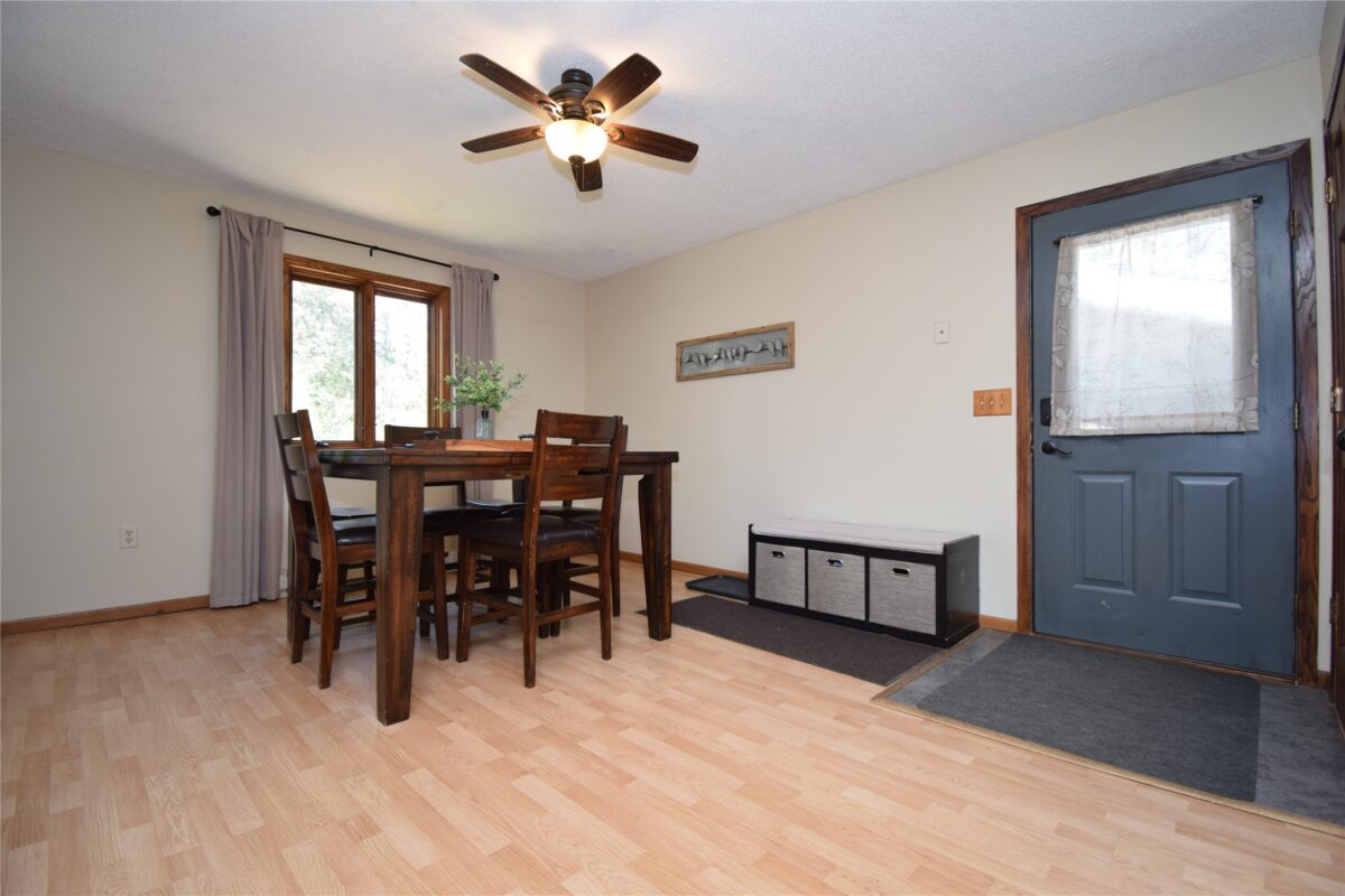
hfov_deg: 100.4
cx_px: 672
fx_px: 560
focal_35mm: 15
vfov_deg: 77.3
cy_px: 448
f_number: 4.5
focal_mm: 10
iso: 450
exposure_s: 1/60
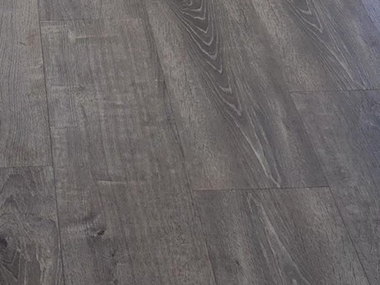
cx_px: 13
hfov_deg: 16.5
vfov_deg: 10.5
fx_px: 1285
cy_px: -448
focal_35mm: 117
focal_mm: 6.5
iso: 32
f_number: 1.4
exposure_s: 1/120
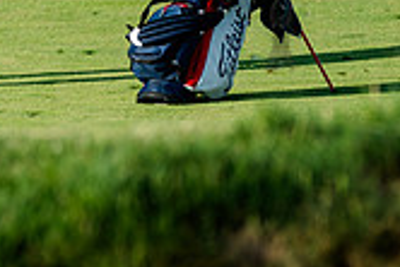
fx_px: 4660
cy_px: -88
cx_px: -31
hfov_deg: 4.9
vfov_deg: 3.3
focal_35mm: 419
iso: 125
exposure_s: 1/800
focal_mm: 120
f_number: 3.5
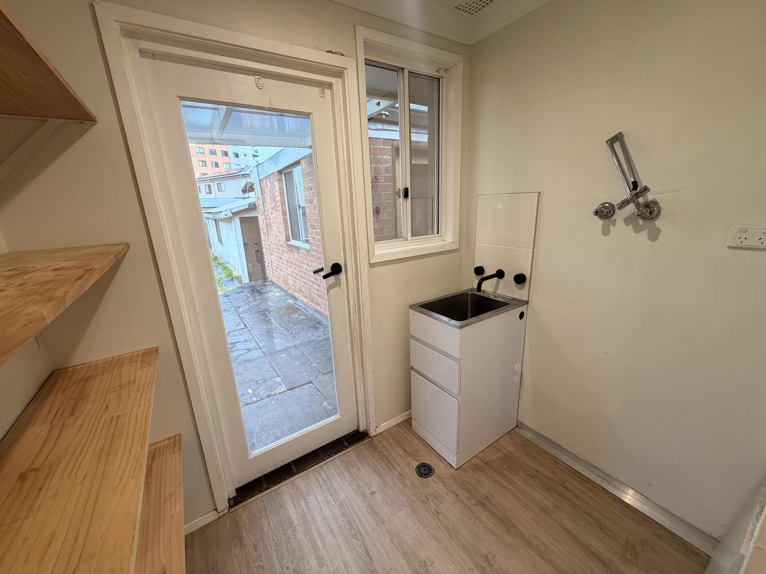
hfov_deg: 102.1
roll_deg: +2.5
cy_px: 287
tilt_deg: -15.5
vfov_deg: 85.7
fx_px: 310
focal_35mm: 14
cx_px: 383
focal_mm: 2.22
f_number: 2.2
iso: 320
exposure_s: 1/115
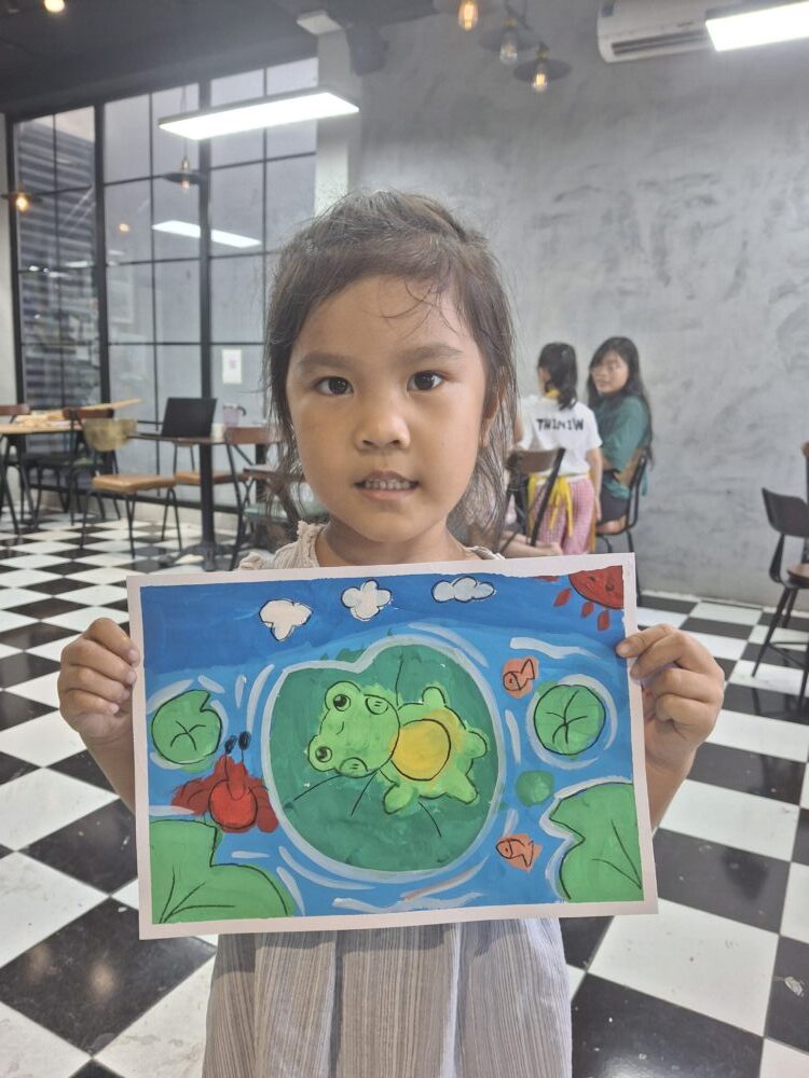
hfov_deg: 54.9
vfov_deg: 69.4
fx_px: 779
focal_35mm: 25
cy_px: 539
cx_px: 404
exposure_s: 1/100
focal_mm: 4.69
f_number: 1.8
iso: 100
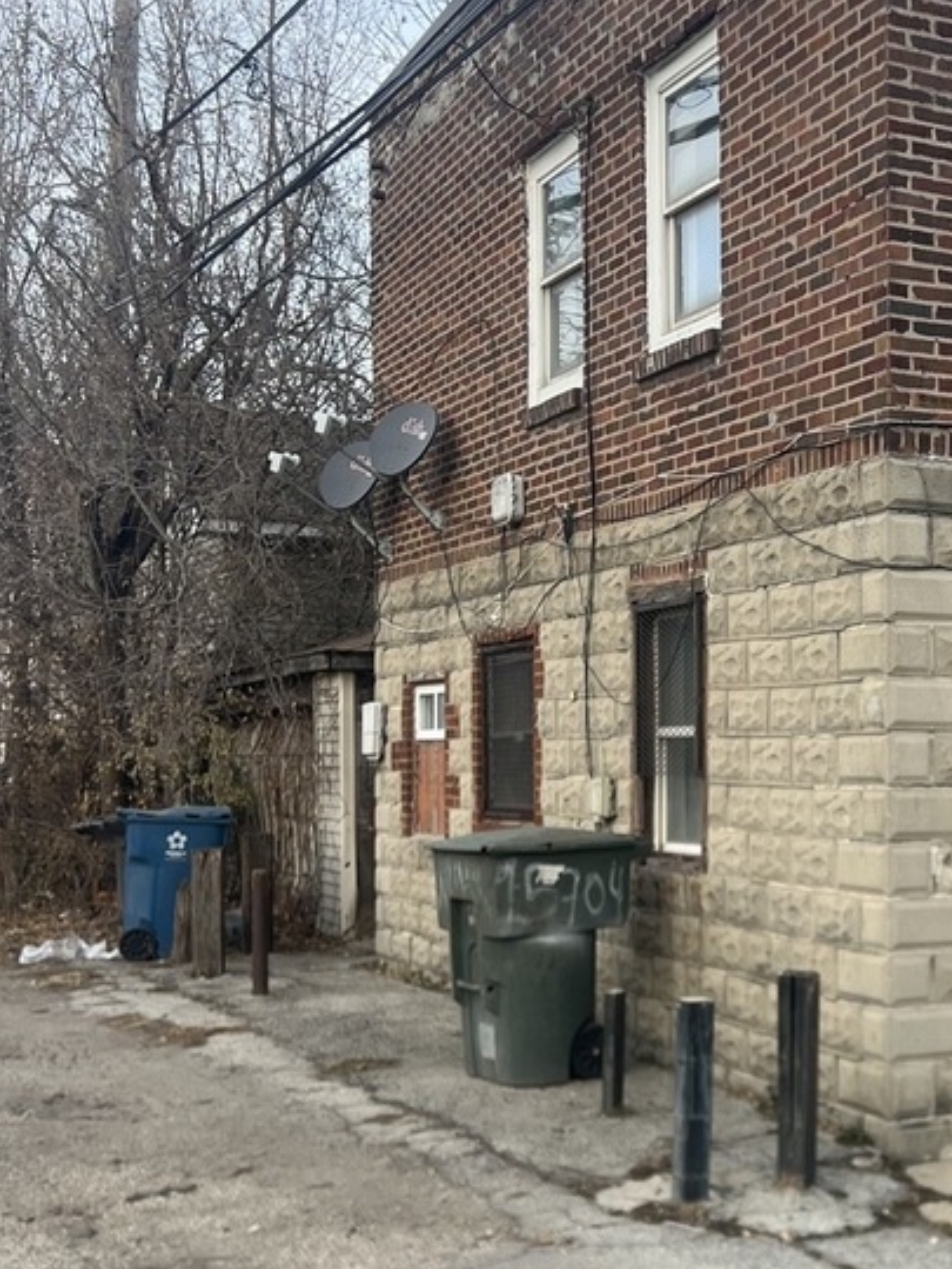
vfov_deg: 36.7
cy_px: 743
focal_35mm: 52
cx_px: 940
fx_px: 1907
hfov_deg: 26.6
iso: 50
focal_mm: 5.7
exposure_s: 1/646
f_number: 1.5
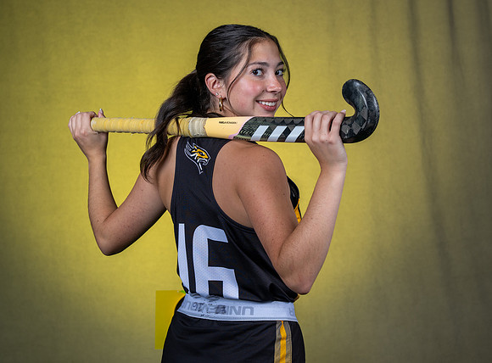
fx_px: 1117
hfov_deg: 24.8
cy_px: 160
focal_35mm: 79
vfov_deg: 18.5
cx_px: 315
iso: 100
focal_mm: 61
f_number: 6.3
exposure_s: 1/125
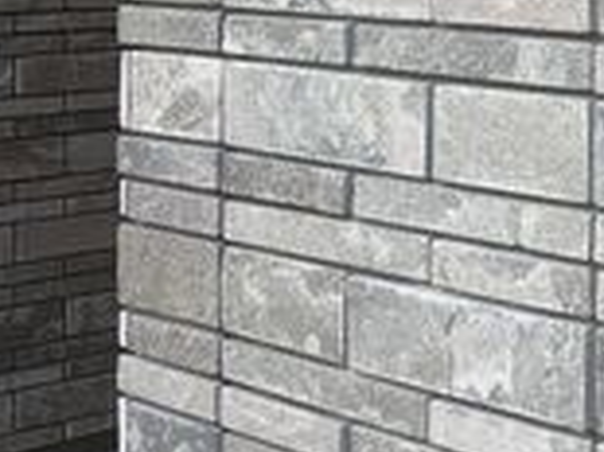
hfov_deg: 18.7
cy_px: -37
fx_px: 1744
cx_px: 709
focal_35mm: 100
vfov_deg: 14.5
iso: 25
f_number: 2.4
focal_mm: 3.3
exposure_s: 1/317
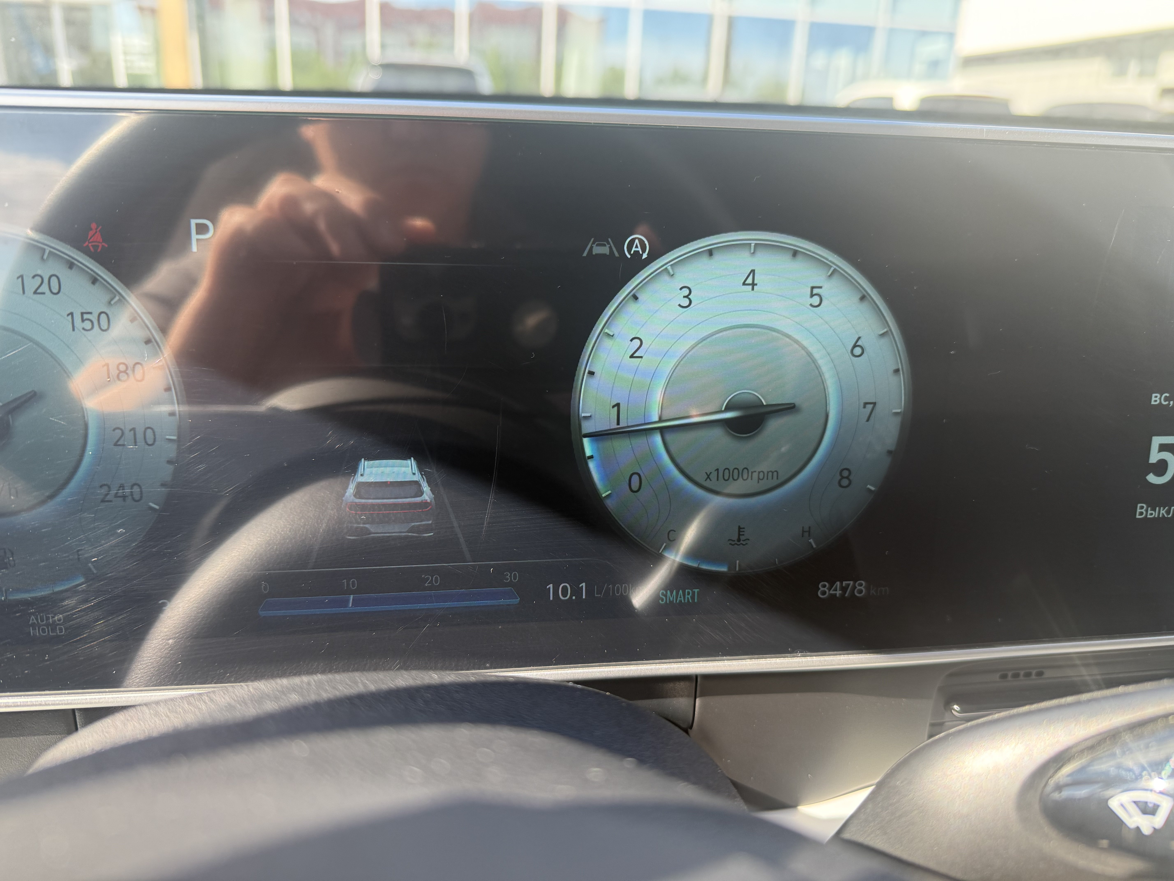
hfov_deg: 71.6
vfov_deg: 56.8
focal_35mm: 24
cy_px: 440
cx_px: 587
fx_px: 814
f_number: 1.78
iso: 100
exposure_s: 1/281
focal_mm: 6.76
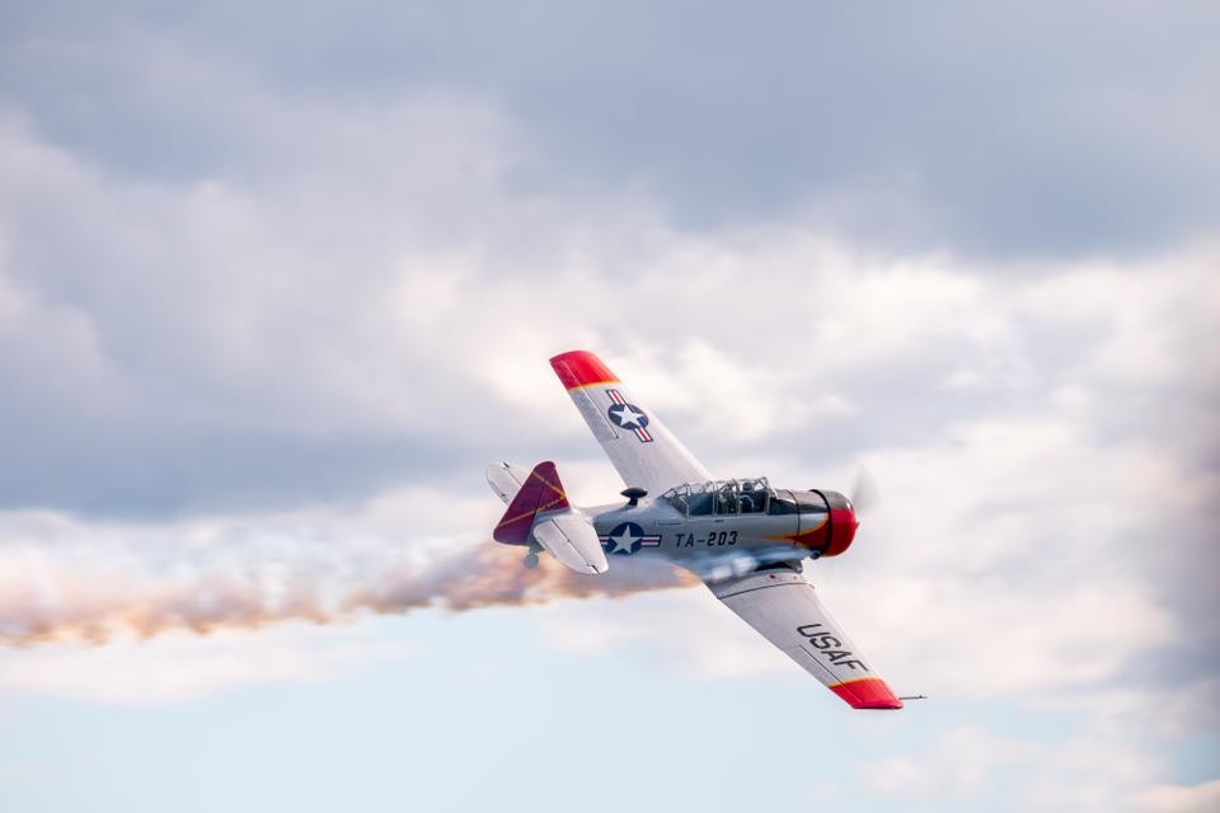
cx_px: 724
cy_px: 475
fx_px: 17544
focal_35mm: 518
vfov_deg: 2.7
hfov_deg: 4.0
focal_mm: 290.6
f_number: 8
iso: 200
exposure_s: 1/250
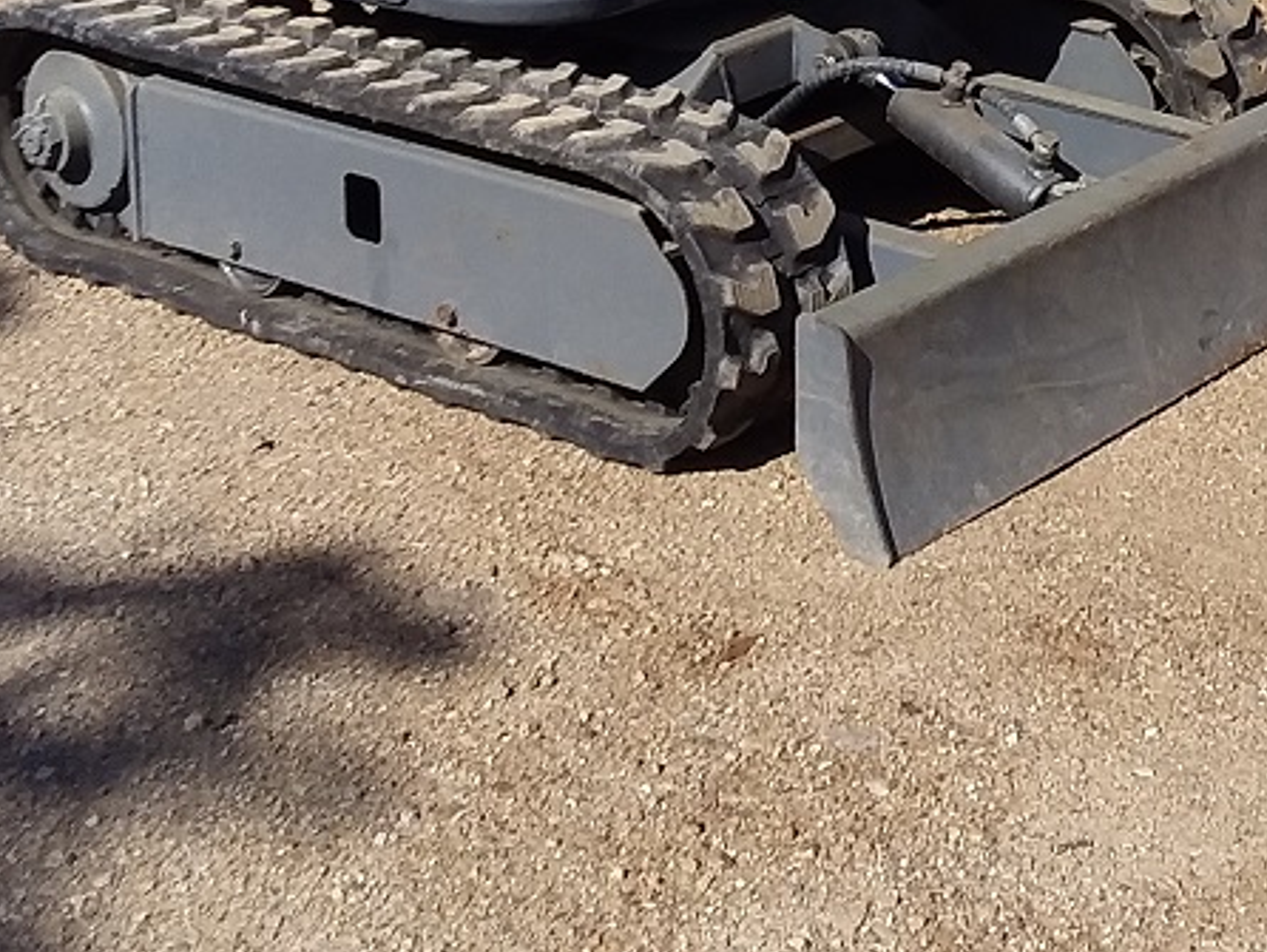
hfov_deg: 23.0
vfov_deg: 16.8
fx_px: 3003
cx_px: 1230
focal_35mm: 82
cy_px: -338
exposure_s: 1/1776
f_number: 1.9
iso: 40
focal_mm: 2.91
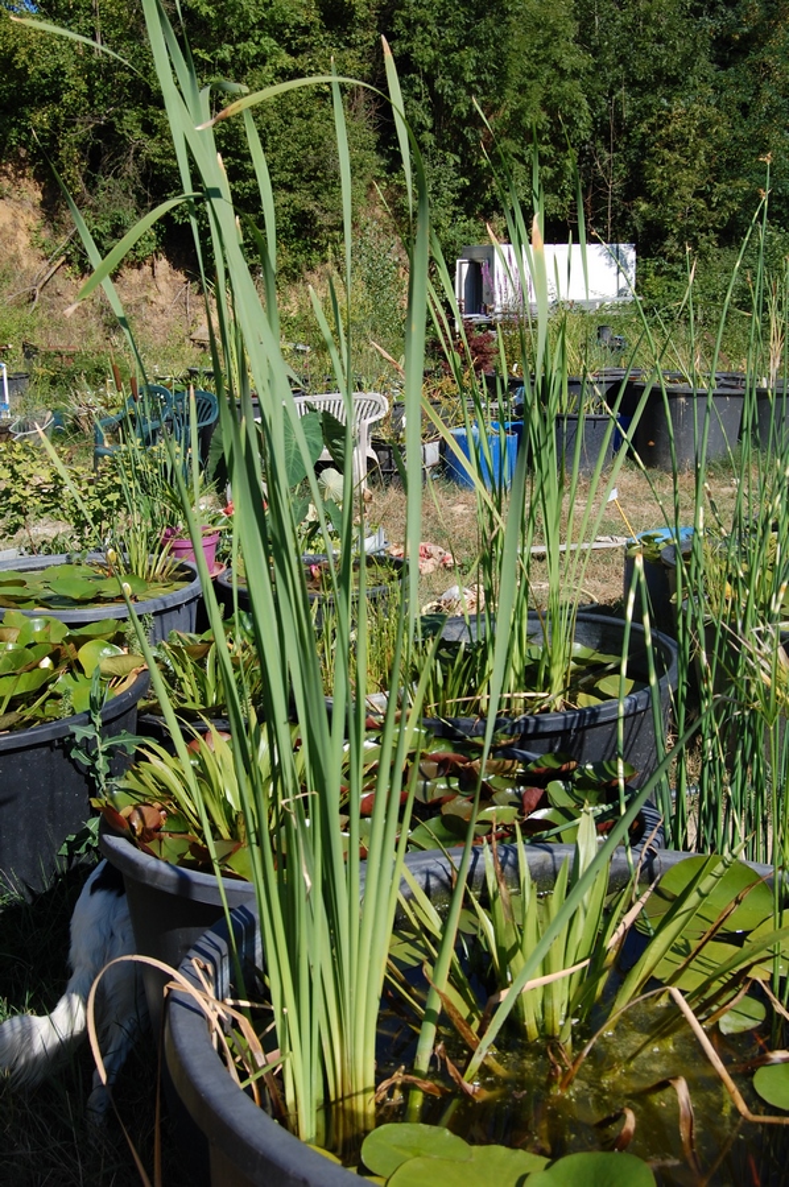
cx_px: 394
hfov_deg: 31.8
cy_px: 594
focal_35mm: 42
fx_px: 1384
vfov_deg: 46.4
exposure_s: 1/320
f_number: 9
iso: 200
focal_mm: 28
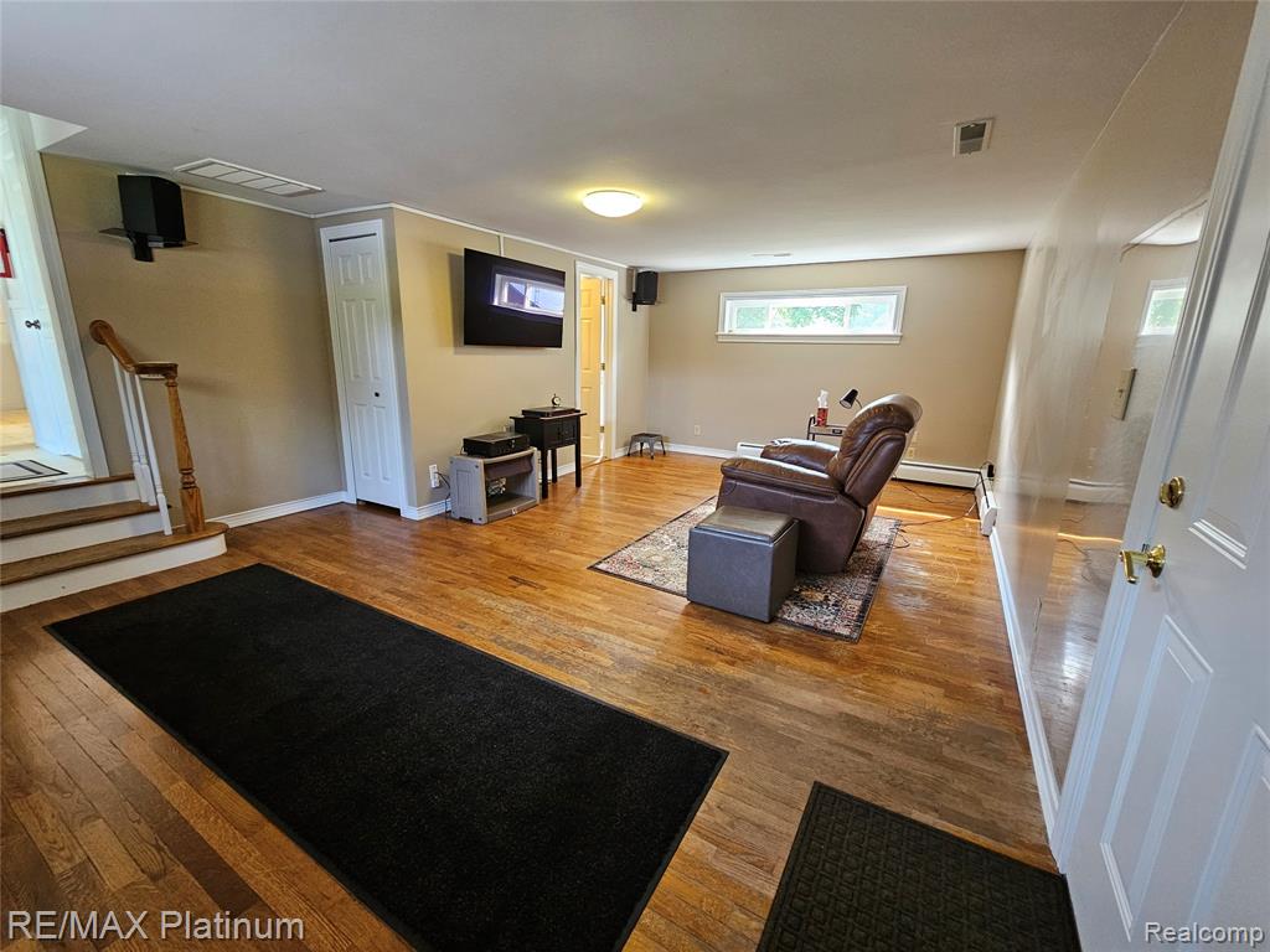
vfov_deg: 89.9
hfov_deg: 106.2
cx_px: 635
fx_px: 477
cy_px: 476
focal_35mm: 13
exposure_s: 1/30
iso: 320
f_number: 2.2
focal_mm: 2.2
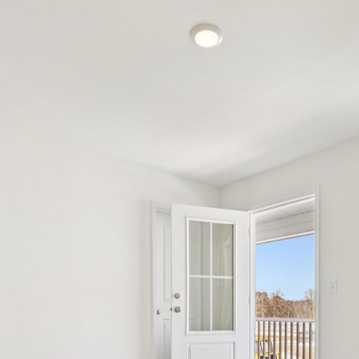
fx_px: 375
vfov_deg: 47.0
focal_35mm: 32
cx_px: 208
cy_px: 310
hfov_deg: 50.9
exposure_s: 1/80
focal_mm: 14
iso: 100
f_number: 8
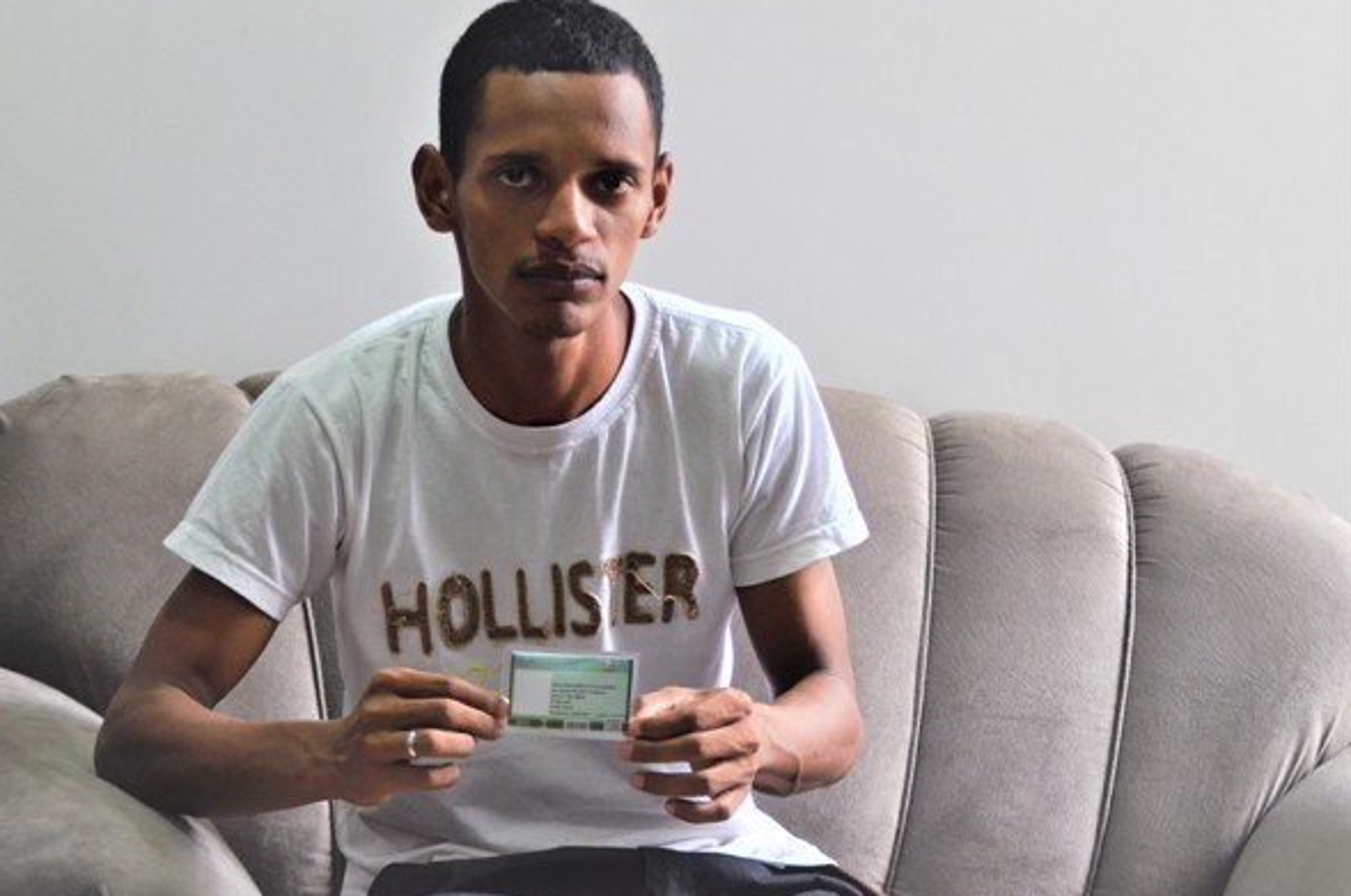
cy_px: 419
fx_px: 4272
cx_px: 622
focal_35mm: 114
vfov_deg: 12.0
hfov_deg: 18.0
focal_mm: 70
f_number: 5
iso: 500
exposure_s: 1/100
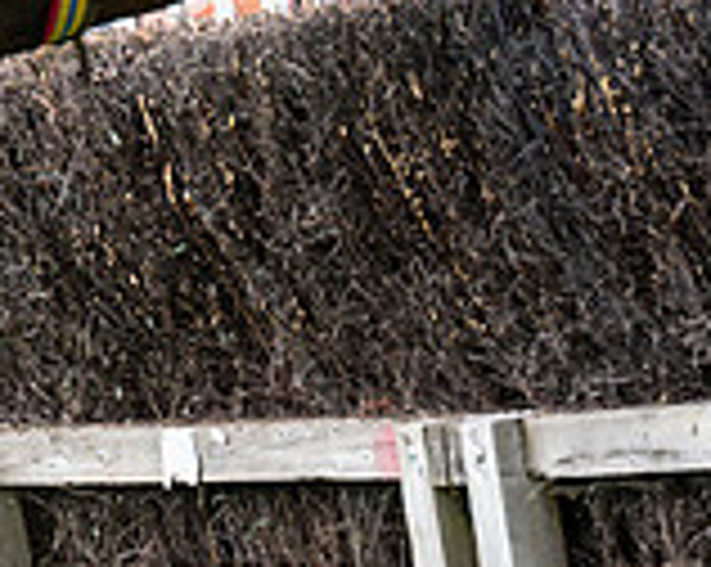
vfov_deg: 4.8
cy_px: 71
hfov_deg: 5.9
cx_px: -597
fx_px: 6788
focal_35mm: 323
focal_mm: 70
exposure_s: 1/800
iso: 400
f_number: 6.3
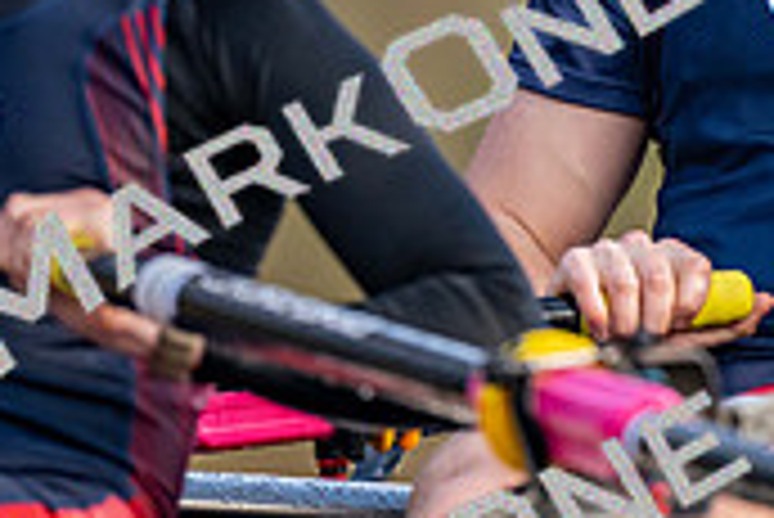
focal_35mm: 2021
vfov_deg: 0.7
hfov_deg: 1.0
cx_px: 576
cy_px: -92
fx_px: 43487
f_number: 4
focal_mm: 600
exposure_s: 1/2500
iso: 1250
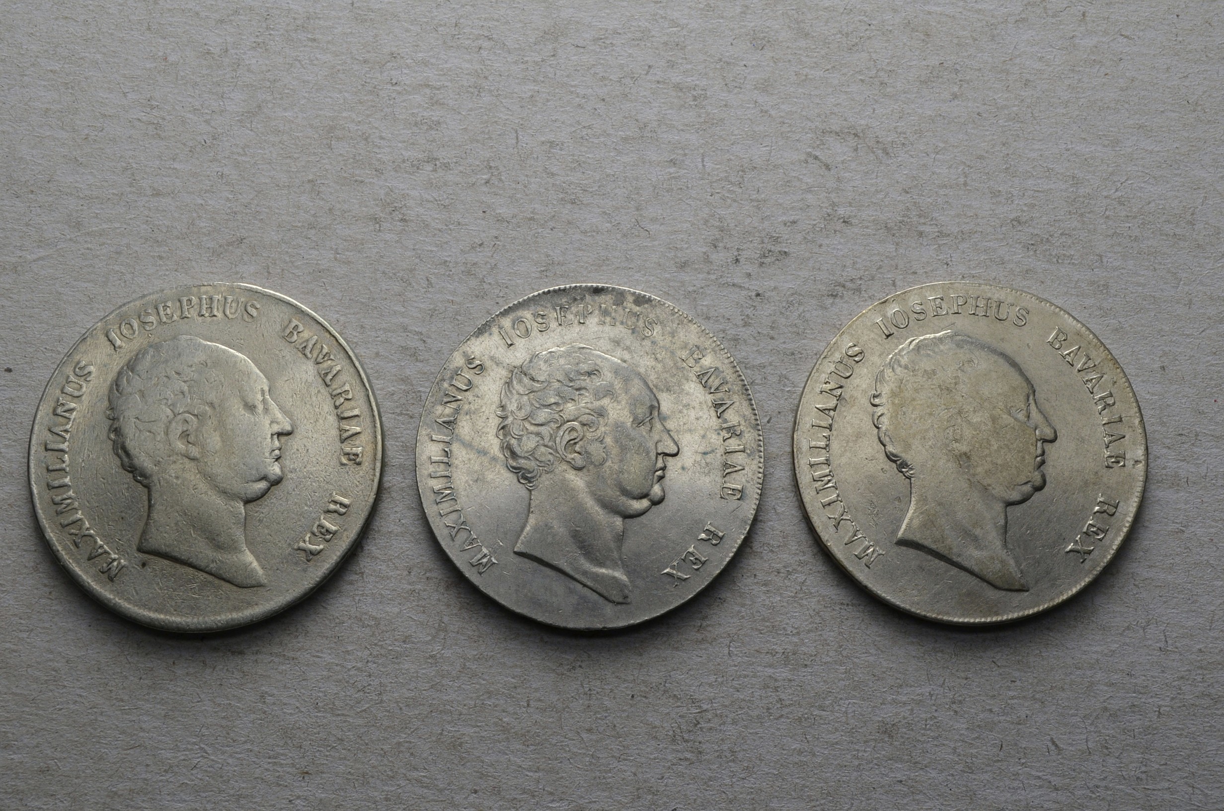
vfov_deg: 28.0
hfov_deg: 41.2
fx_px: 1629
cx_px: 612
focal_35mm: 48
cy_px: 406
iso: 400
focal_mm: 32
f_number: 14
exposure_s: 1/250
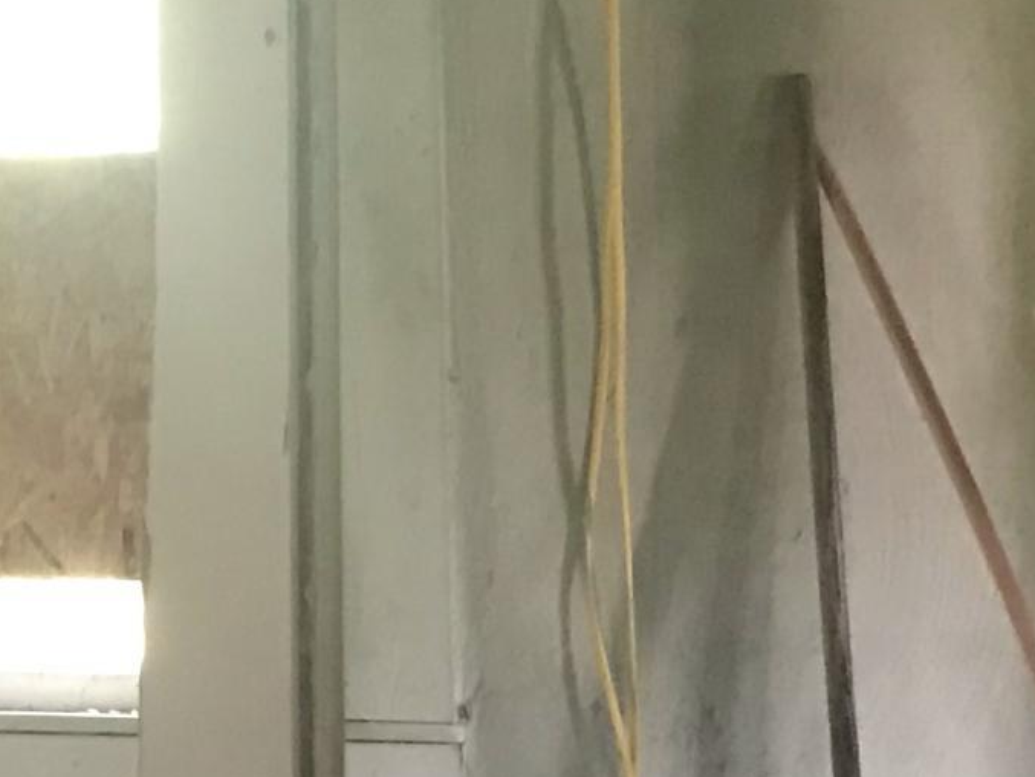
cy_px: -3
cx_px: -180
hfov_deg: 15.4
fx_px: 3708
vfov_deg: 11.8
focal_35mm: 124
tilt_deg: +0.5
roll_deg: +0.5
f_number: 1.8
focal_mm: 3.99
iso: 100
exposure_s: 1/9
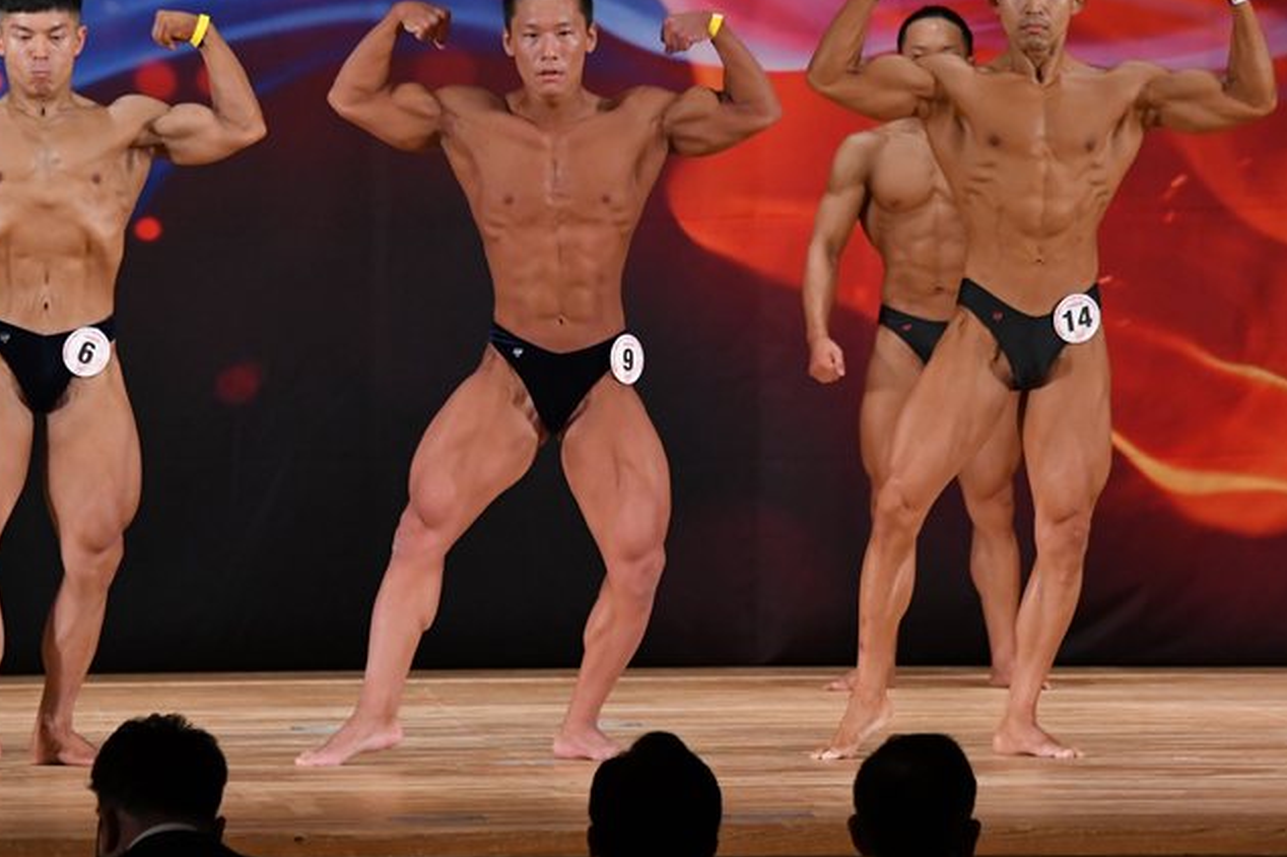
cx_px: 626
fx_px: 9826
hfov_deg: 7.5
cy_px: 347
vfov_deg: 5.0
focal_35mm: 275
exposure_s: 1/400
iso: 3200
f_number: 5.6
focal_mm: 150
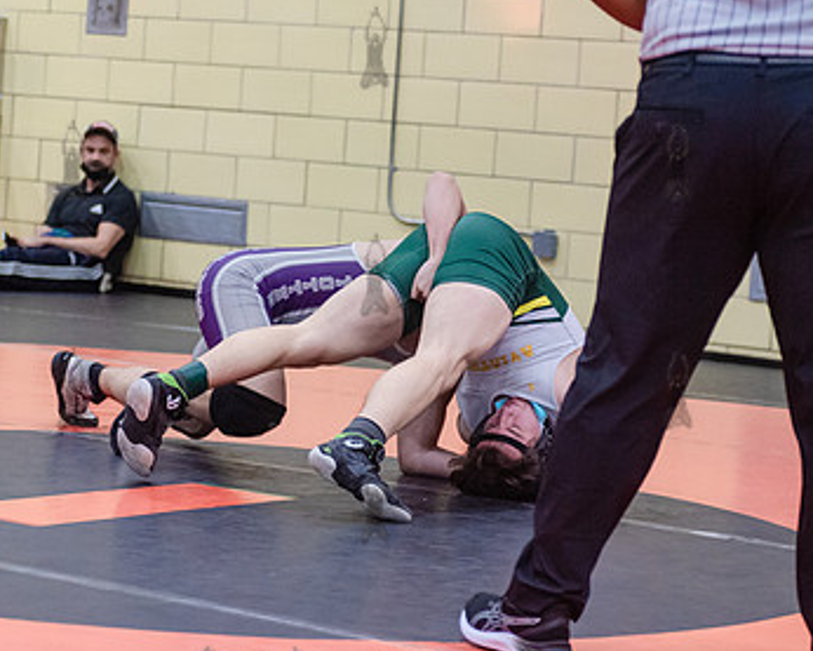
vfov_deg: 12.2
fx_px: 3033
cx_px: 374
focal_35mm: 126
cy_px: 274
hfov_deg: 15.3
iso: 4000
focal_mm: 80
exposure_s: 1/400
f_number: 3.5
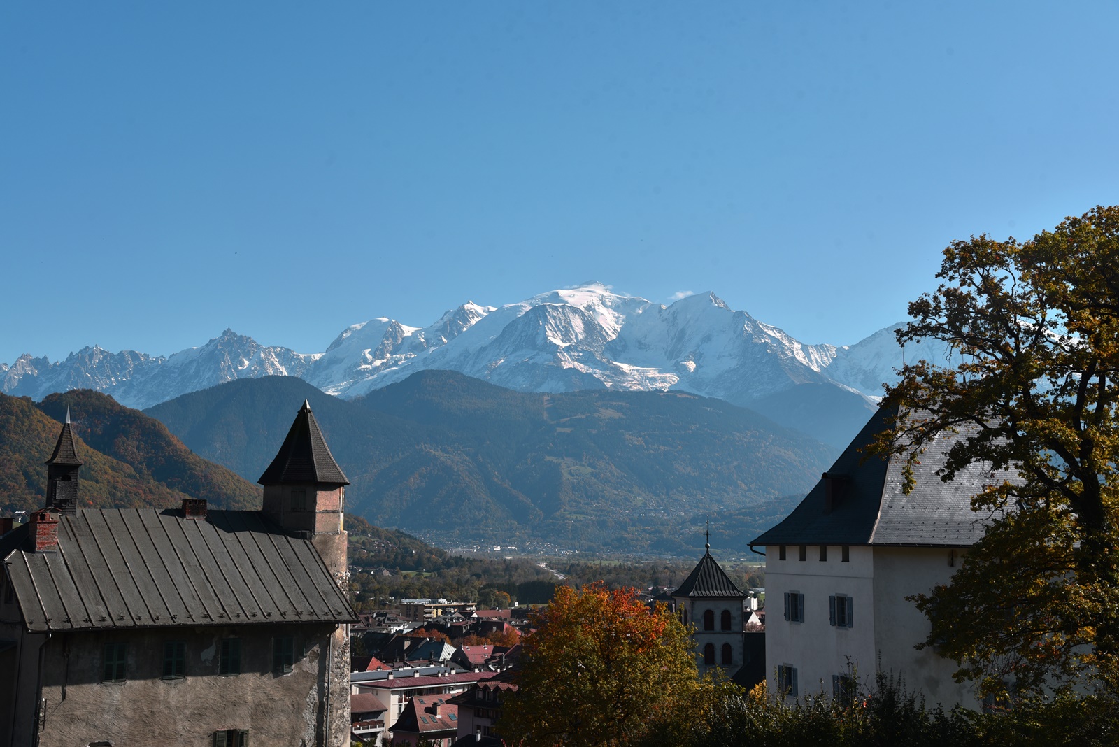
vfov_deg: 29.3
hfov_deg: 42.7
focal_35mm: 46
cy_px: 374
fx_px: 1430
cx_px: 560
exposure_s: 1/400
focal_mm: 46
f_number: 10
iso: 200
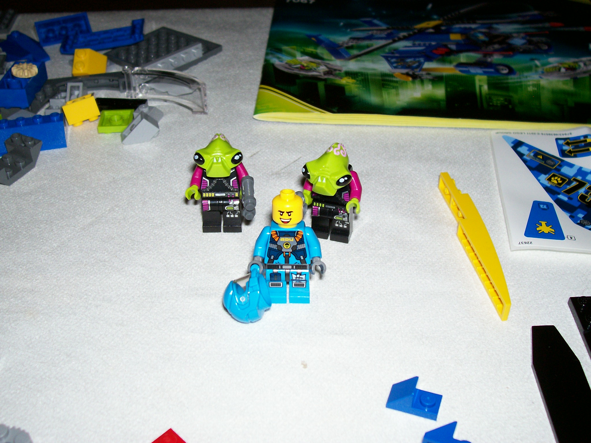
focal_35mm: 42
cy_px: 222
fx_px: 717
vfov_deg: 34.3
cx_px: 296
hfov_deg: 44.8
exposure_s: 1/68.5
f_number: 2.9
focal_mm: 7
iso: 80
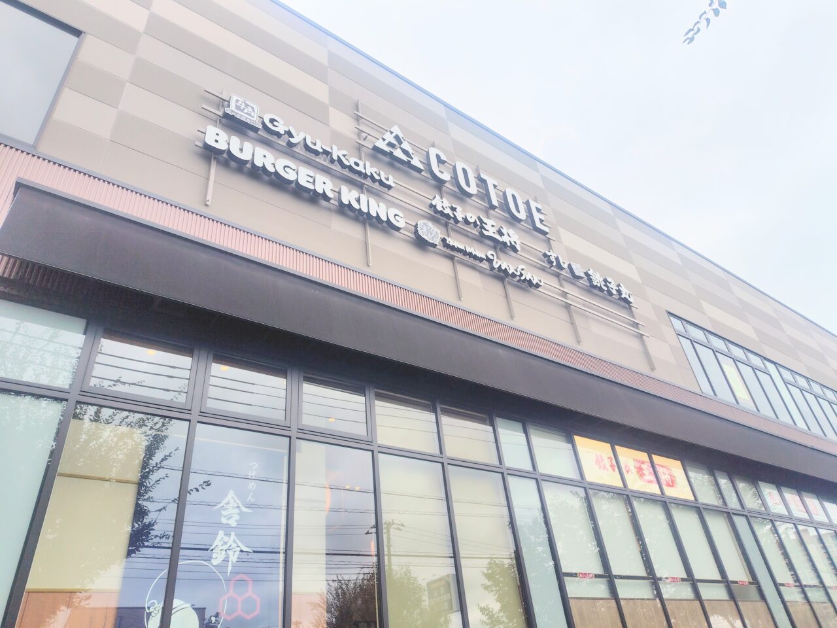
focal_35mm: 23
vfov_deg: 58.9
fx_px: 556
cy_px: 314
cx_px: 418
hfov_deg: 73.9
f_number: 1.9
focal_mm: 5.6
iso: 50
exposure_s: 1/999
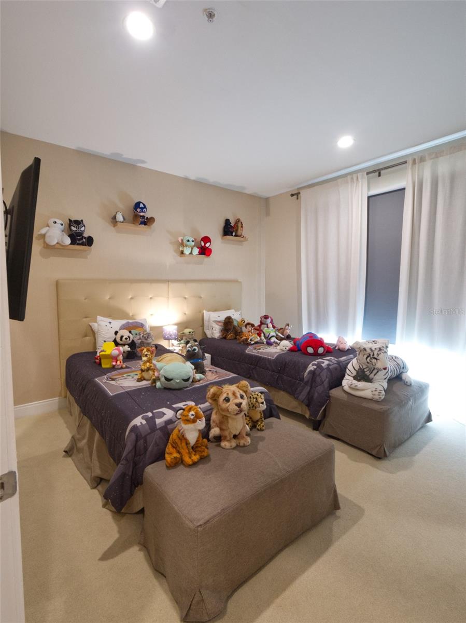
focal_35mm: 16
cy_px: 312
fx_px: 287
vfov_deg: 94.5
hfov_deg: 78.1
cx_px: 233
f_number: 9
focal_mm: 8
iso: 1600
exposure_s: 1/8
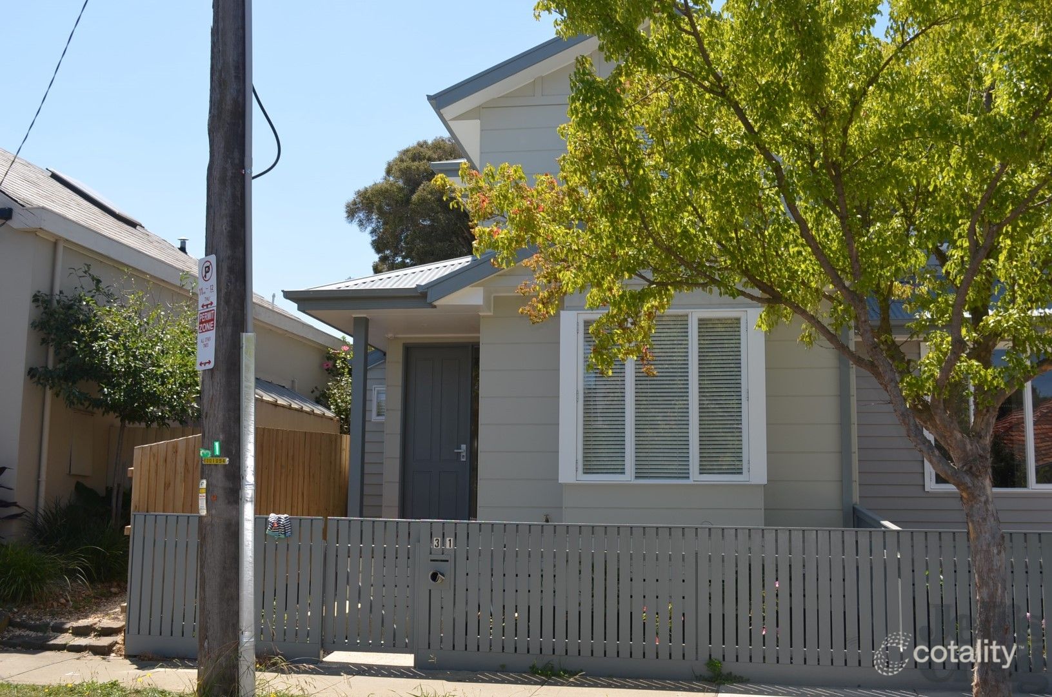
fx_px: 1137
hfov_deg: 49.6
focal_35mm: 39
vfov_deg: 34.1
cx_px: 526
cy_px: 348
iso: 100
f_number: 7.1
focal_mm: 26
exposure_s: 1/200
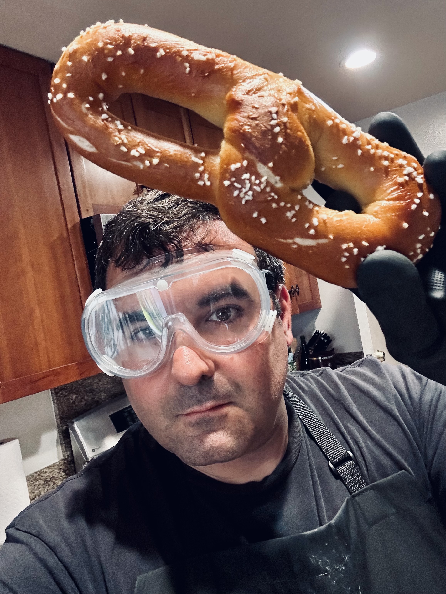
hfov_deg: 46.8
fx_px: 515
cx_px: 223
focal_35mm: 30
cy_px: 297
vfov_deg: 60.0
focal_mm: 2.69
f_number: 1.9
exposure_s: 1/30
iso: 320
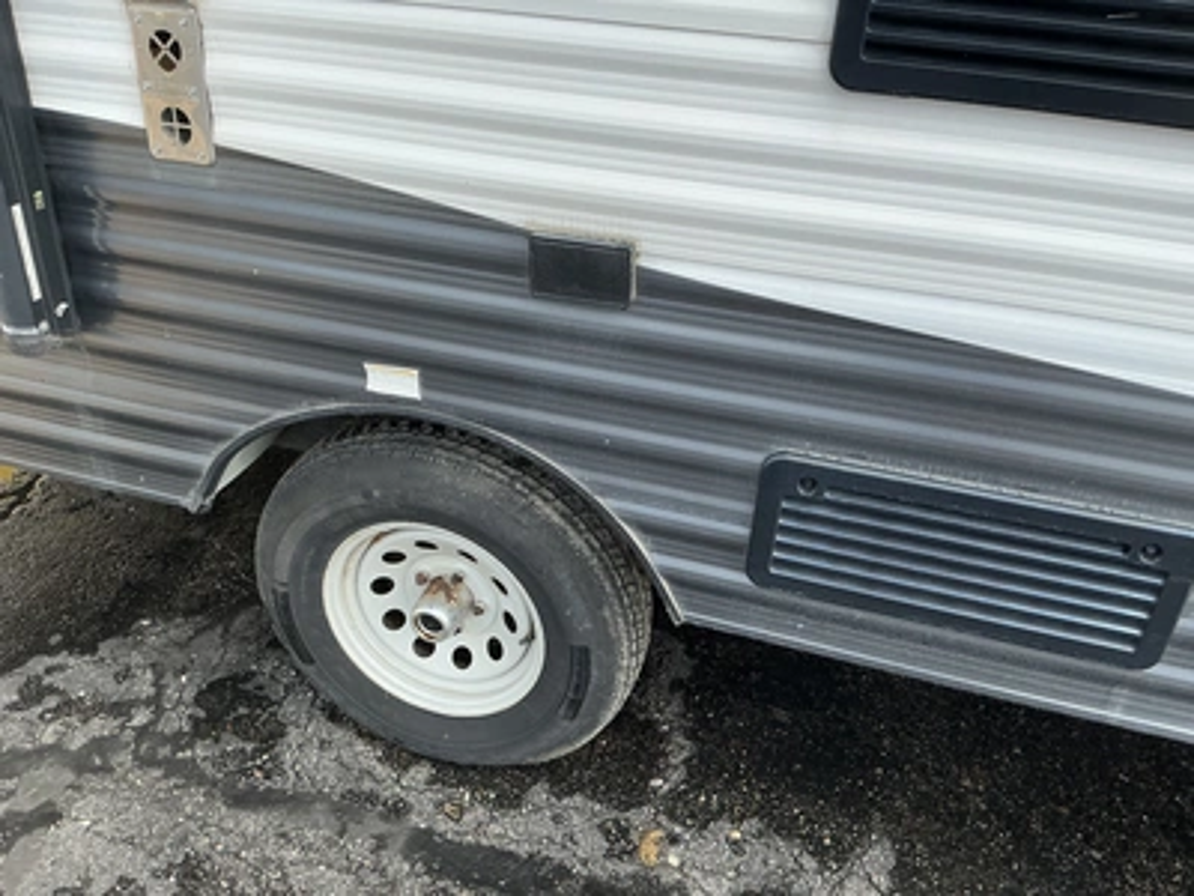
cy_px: 448
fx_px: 966
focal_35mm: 28
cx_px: 597
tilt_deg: -29.2
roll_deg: +0.8
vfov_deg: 49.7
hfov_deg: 63.4
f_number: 1.8
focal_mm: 3
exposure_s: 1/642
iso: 25
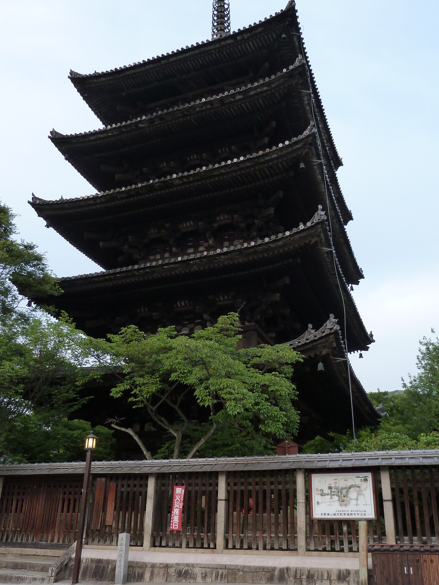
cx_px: 239
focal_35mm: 30
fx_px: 507
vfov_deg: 59.9
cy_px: 301
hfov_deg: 46.7
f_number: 3.3
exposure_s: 1/50
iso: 125
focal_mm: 4.1
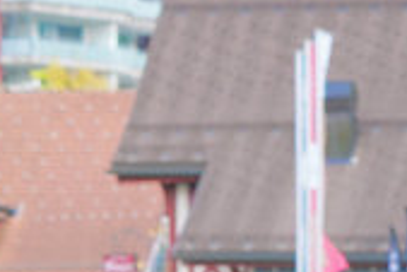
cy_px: 604
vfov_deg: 3.0
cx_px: -551
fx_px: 5126
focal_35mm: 453
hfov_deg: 4.5
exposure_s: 1/500
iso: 400
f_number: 4.5
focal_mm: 85
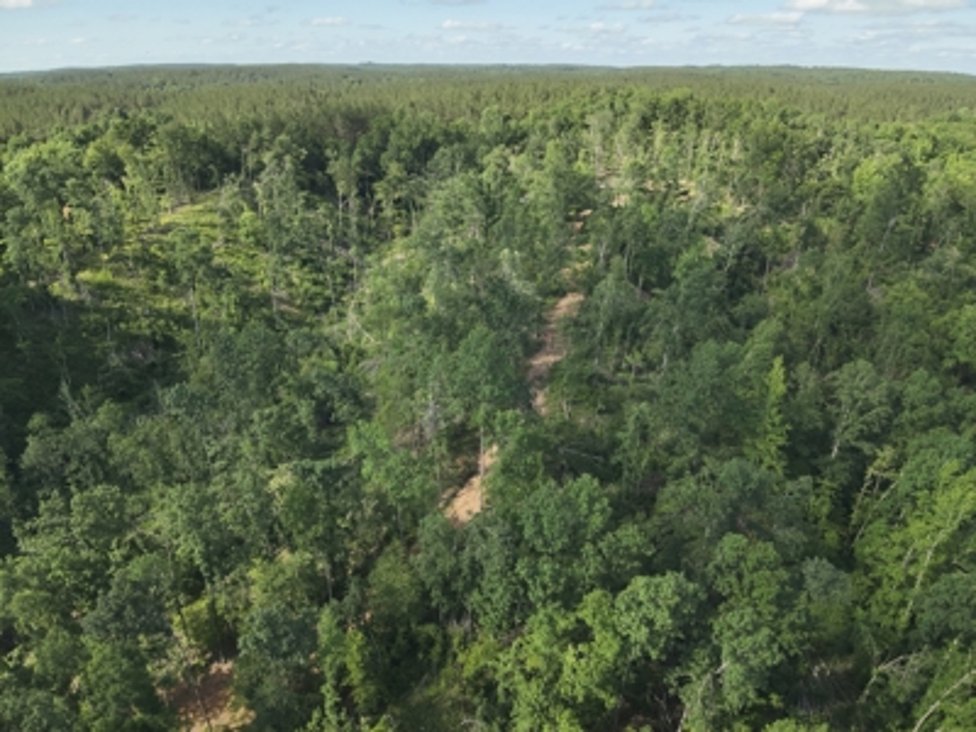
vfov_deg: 56.8
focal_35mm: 24
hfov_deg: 71.6
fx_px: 677
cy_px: 366
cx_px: 488
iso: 100
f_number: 2.8
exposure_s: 1/500
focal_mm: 4.4
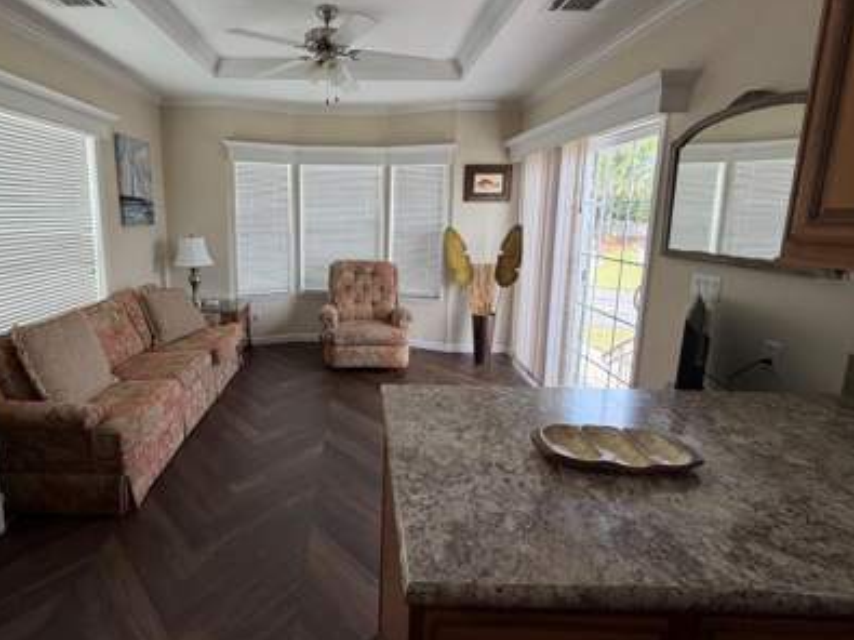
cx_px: 357
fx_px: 419
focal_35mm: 17
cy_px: 277
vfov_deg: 74.3
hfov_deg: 90.3
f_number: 2.2
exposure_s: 1/121
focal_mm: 2.22
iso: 125
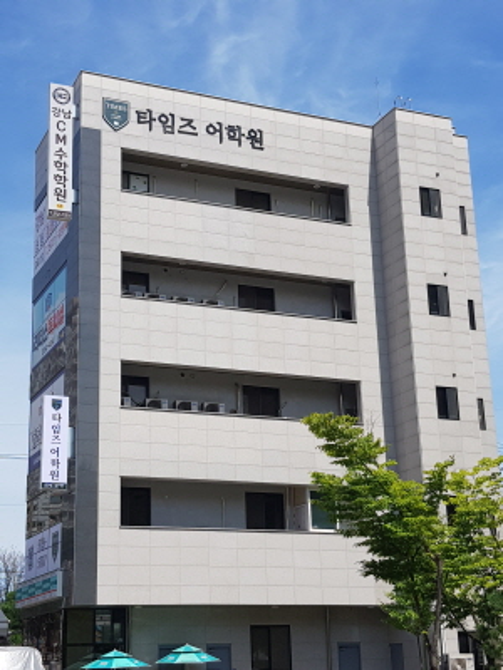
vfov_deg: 67.3
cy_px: 335
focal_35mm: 26
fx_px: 504
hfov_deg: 53.1
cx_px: 252
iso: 40
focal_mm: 4.2
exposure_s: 1/2552
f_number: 1.7
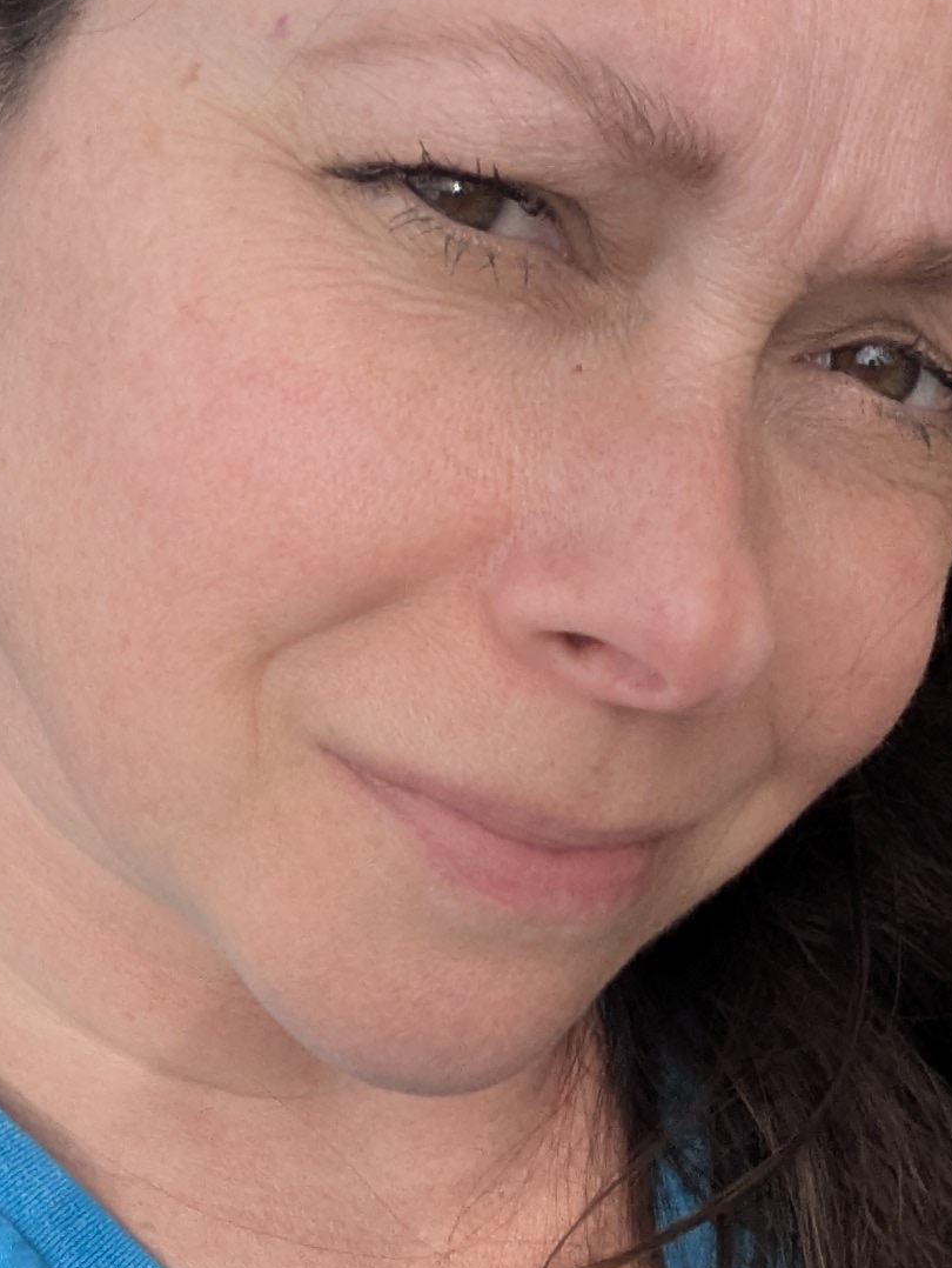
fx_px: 2674
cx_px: 865
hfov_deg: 19.8
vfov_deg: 24.6
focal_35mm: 73
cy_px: 1450
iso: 40
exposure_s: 1/464
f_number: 2
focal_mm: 2.51
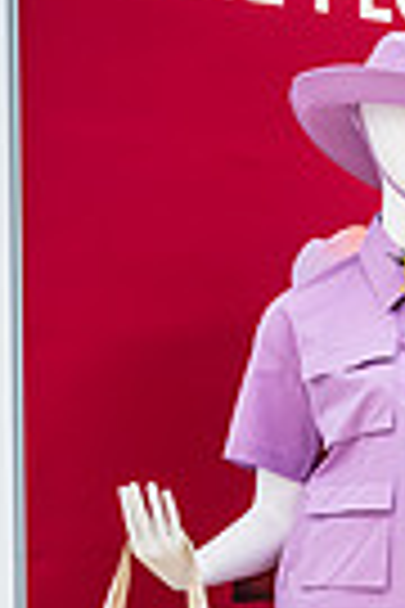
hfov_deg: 11.2
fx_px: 2025
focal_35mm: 120
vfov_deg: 16.6
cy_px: 653
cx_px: 468
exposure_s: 1/100
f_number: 5.6
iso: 2000
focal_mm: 36
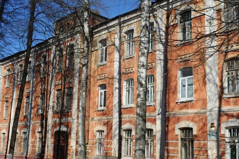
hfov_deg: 42.7
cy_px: 98
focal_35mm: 46
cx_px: 136
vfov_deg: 29.1
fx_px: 305
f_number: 6.3
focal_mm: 34
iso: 250
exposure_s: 1/1000
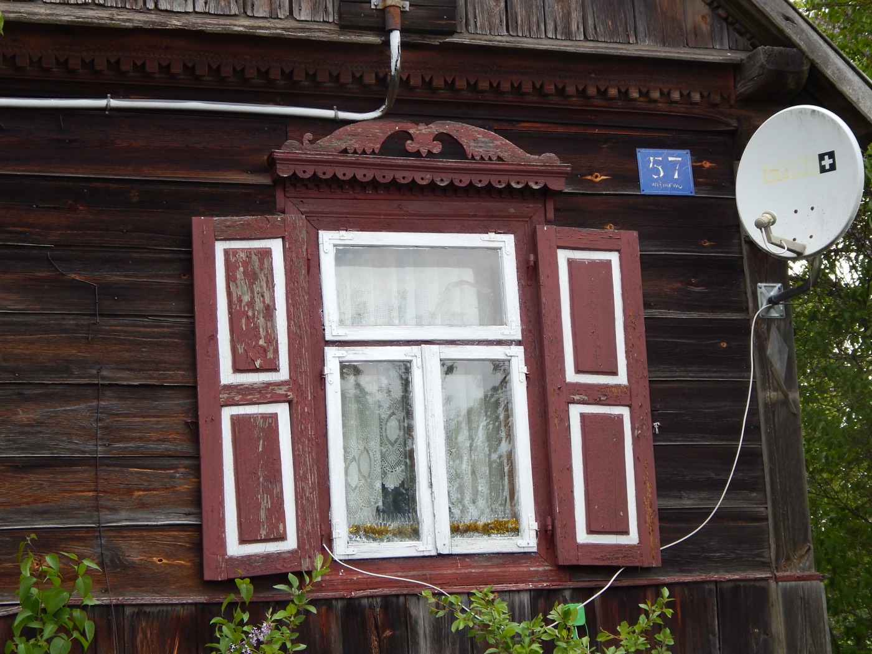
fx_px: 1738
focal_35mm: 69
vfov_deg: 21.3
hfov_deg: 28.2
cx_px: 436
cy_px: 327
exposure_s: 1/80
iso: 125
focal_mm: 12.3
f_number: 4.1
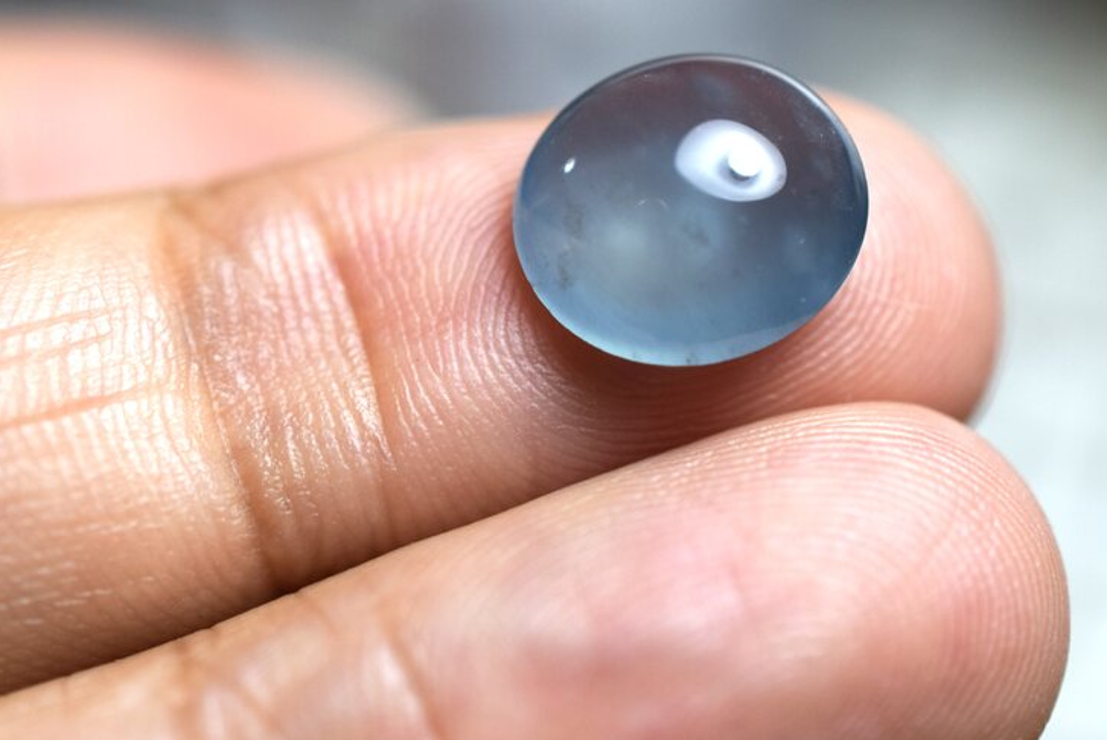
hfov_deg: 25.7
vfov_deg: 17.3
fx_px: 2431
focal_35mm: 79
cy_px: 268
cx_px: 535
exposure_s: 1/125
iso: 400
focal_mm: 40
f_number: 6.3
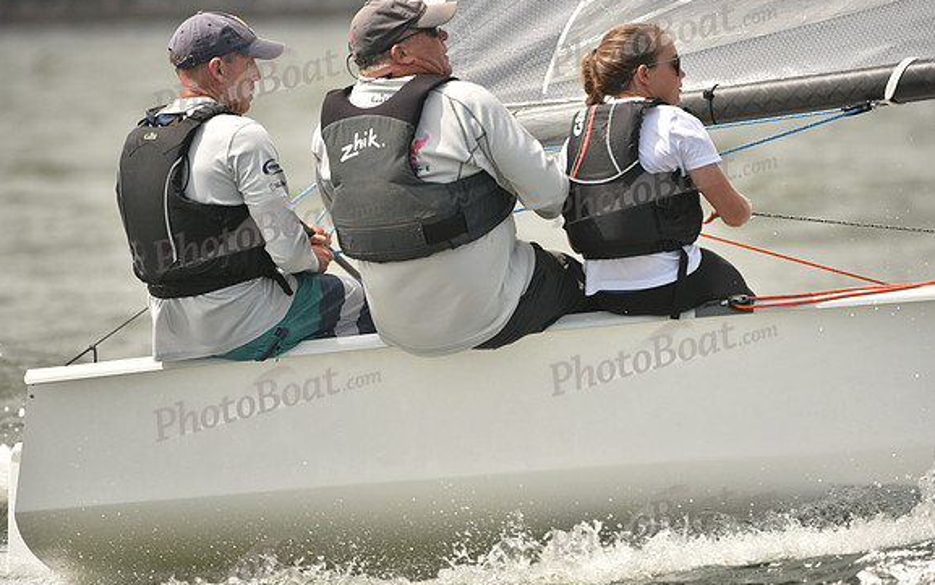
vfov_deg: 3.2
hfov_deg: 5.1
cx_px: 467
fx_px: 10451
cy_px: 292
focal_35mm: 410
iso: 320
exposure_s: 1/2000
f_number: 4.5
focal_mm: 400
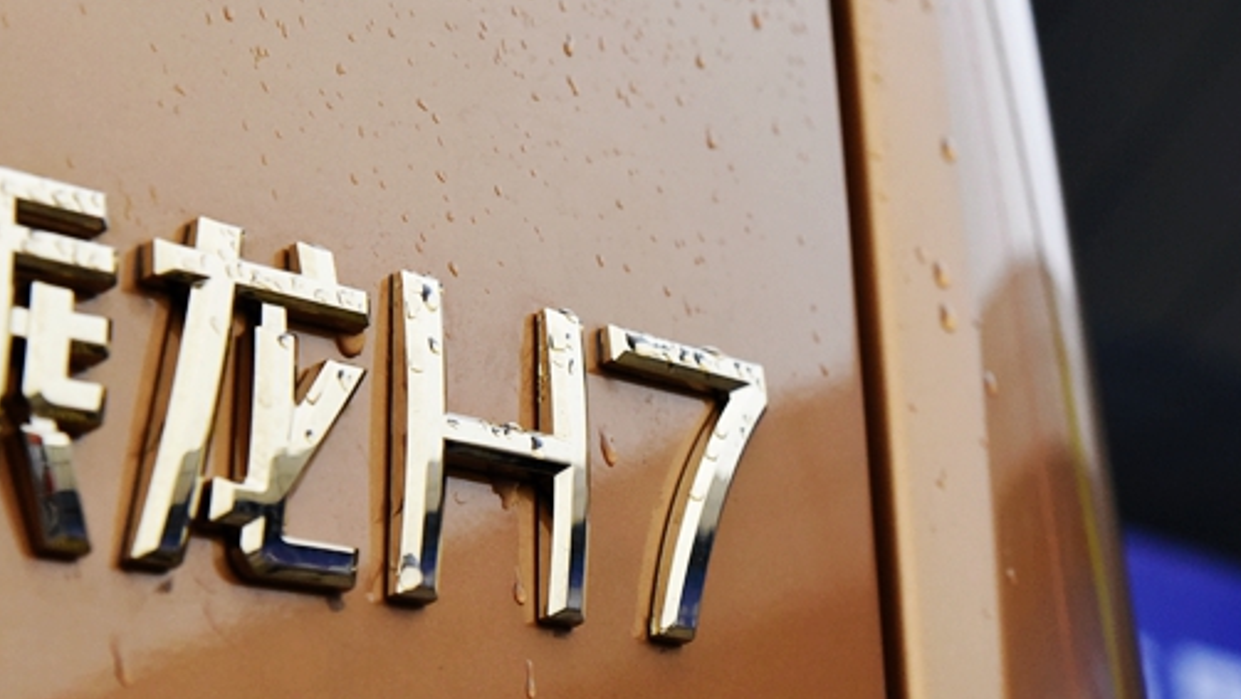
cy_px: 350
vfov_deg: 10.0
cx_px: 734
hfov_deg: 17.5
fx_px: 4017
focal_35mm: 122
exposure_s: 1/2000
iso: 5000
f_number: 8
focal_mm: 70
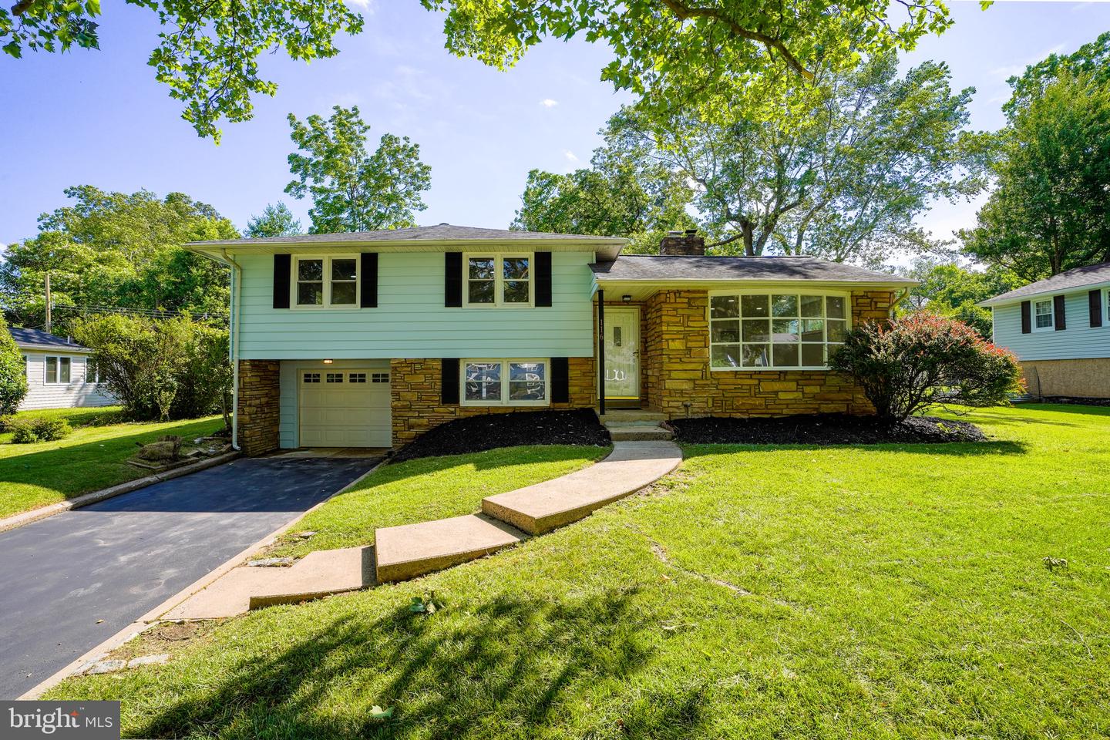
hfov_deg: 96.7
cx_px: 555
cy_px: 370
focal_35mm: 16
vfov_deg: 73.7
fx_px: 493
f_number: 14
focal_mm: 16
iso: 200
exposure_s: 1/640
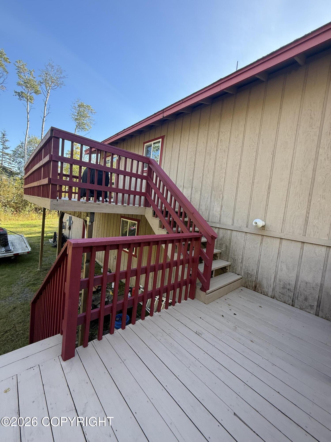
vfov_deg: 102.1
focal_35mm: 14
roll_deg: -6.4
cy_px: 221
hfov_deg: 85.7
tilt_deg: -3.3
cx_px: 166
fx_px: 178
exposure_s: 1/118
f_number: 2.2
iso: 64
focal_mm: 2.22
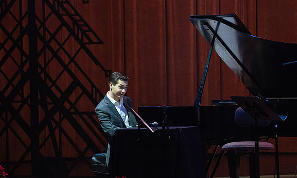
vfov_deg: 4.4
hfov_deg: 7.3
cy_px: 100
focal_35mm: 291
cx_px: 120
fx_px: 2332
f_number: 7.1
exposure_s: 1/250
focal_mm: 200
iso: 2500
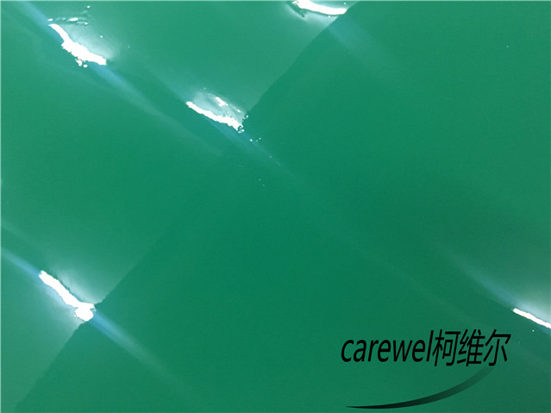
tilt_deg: -62.9
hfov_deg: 61.7
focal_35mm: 29
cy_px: 206
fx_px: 462
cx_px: 276
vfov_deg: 48.2
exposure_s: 1/25
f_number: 2.2
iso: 200
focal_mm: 4.15
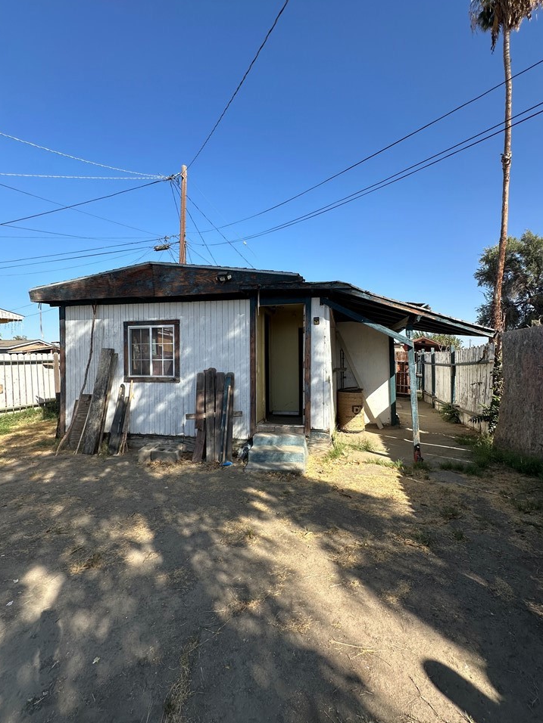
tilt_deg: +1.5
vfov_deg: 98.2
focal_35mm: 15
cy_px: 365
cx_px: 284
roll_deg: +1.5
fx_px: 314
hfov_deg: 81.7
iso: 40
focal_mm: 2.22
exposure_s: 1/1147
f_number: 2.2
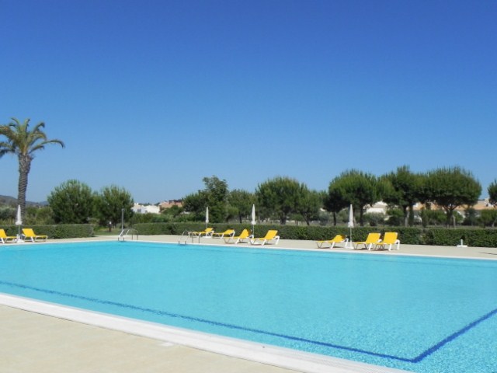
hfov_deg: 50.1
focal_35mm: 37
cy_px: 186
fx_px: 531
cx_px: 248
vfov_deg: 38.7
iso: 160
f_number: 8
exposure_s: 1/677
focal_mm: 6.6
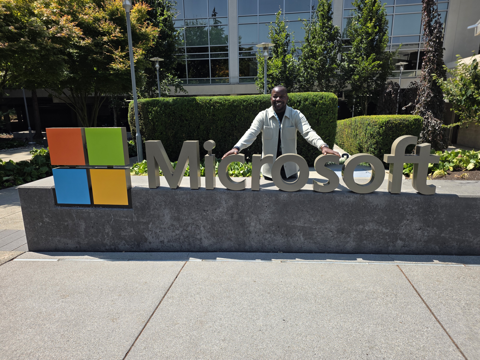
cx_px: 240
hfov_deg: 73.9
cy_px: 180
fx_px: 319
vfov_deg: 58.9
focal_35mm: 23
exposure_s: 1/3059
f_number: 1.7
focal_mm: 6.25
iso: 80
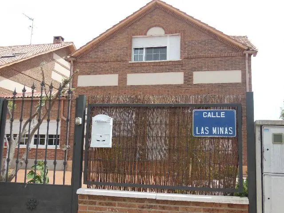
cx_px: 142
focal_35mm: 39
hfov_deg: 47.9
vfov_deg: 36.8
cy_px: 106
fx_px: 320
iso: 125
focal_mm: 6.9
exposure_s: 1/640
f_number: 4.1
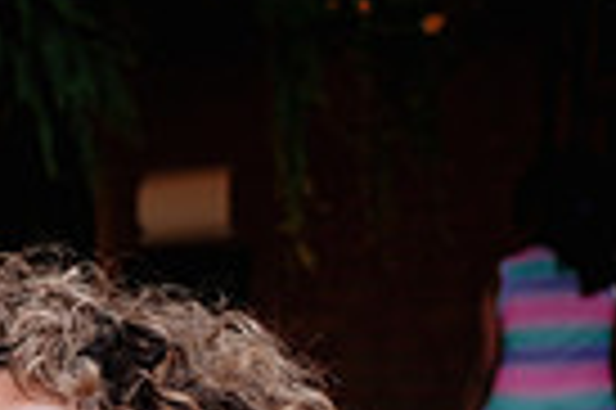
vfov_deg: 7.0
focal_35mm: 191
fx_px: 3264
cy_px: 773
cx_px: -616
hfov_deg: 10.0
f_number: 2.8
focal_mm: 30.2
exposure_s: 1/250
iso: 800
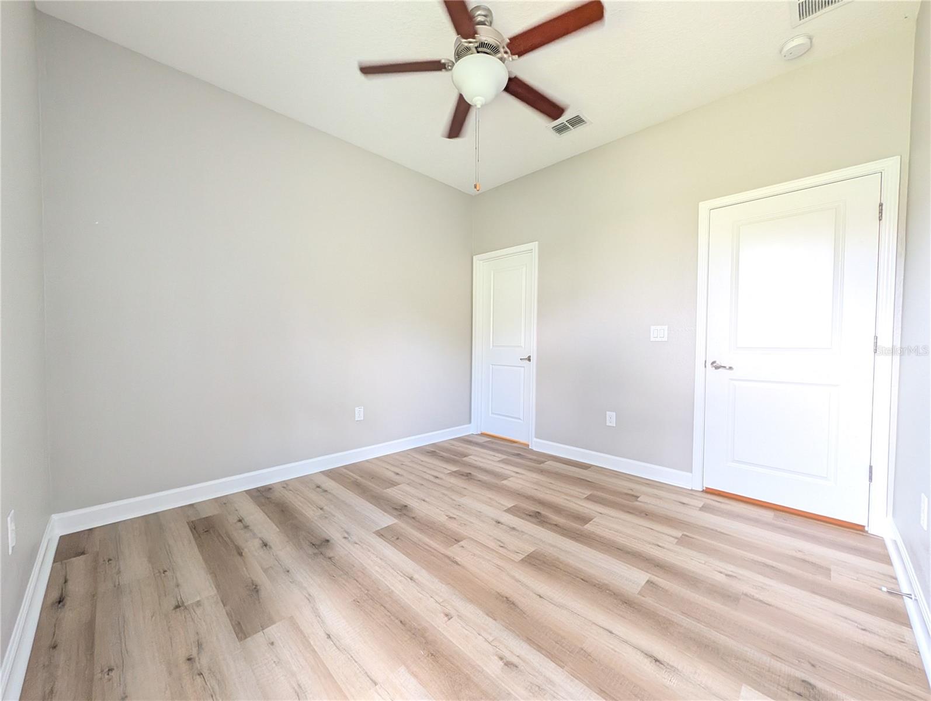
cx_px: 466
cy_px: 350
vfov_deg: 94.6
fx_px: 323
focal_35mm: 12
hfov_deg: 110.5
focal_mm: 2.02
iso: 277
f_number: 1.7
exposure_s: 1/67.4
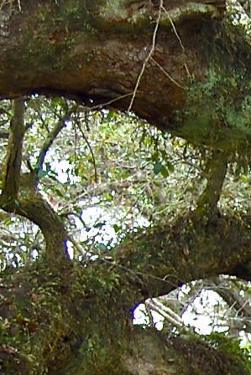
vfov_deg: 5.7
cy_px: 565
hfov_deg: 3.7
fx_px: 3772
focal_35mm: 361
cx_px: 656
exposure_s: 1/100
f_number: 5
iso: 100
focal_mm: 36
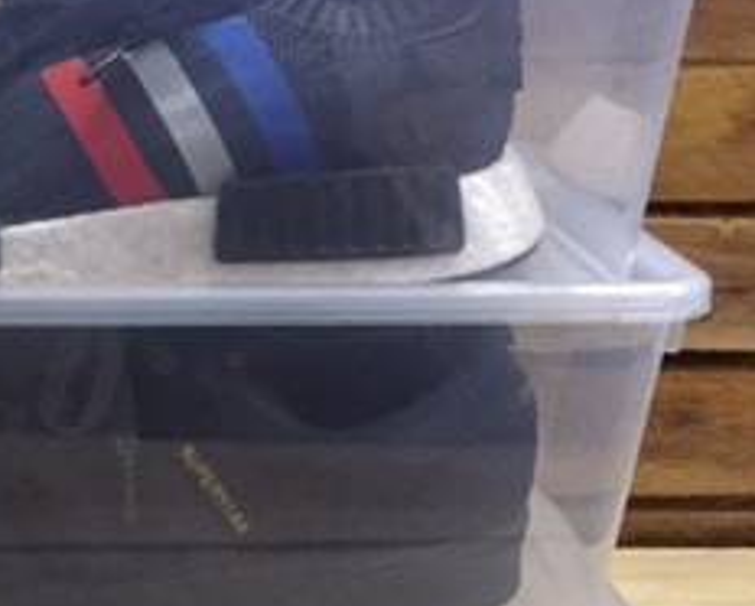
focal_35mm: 78
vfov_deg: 19.4
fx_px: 1744
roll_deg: +1.7
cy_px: 531
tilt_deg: -24.3
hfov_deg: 23.5
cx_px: 13
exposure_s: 1/17
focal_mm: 4.15
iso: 400
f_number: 2.2
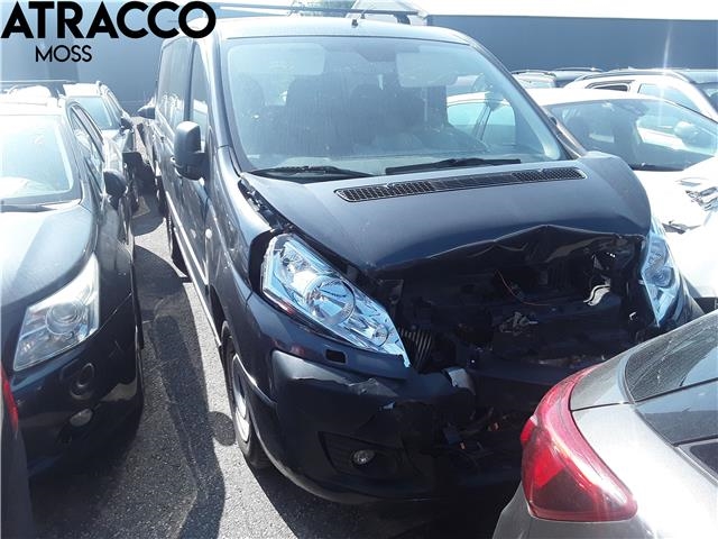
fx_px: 581
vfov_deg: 49.7
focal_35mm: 28
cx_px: 359
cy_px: 270
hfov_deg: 63.4
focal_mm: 2.91
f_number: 1.9
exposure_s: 1/570
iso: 40
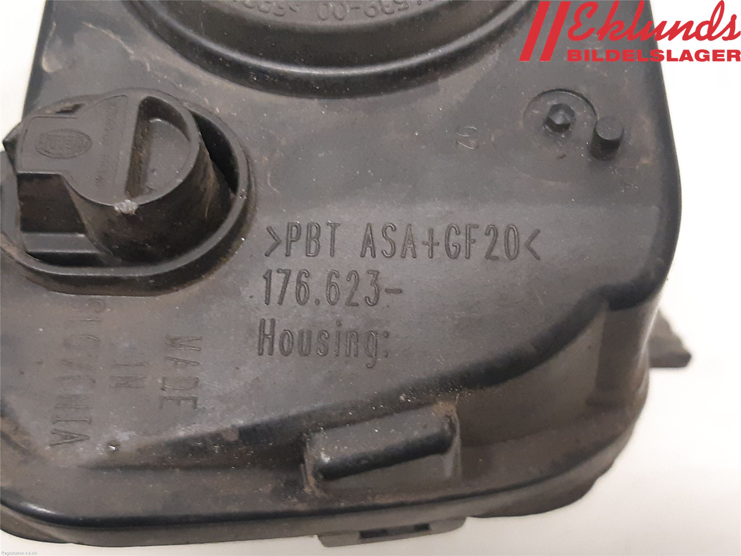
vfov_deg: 53.1
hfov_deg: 67.3
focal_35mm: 26
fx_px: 557
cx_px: 370
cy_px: 278
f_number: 1.7
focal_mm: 3.93
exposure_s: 1/33
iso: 250
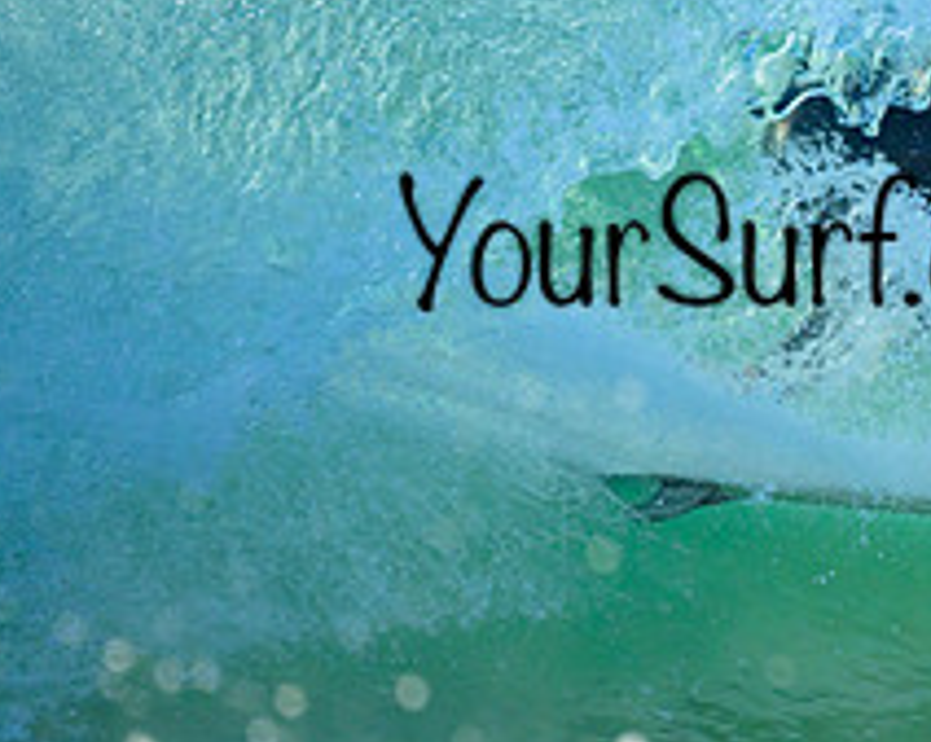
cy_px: 204
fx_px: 56628
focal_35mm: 2058
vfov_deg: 0.8
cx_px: 852
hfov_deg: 0.9
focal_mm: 800
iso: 900
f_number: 6.3
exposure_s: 1/2000
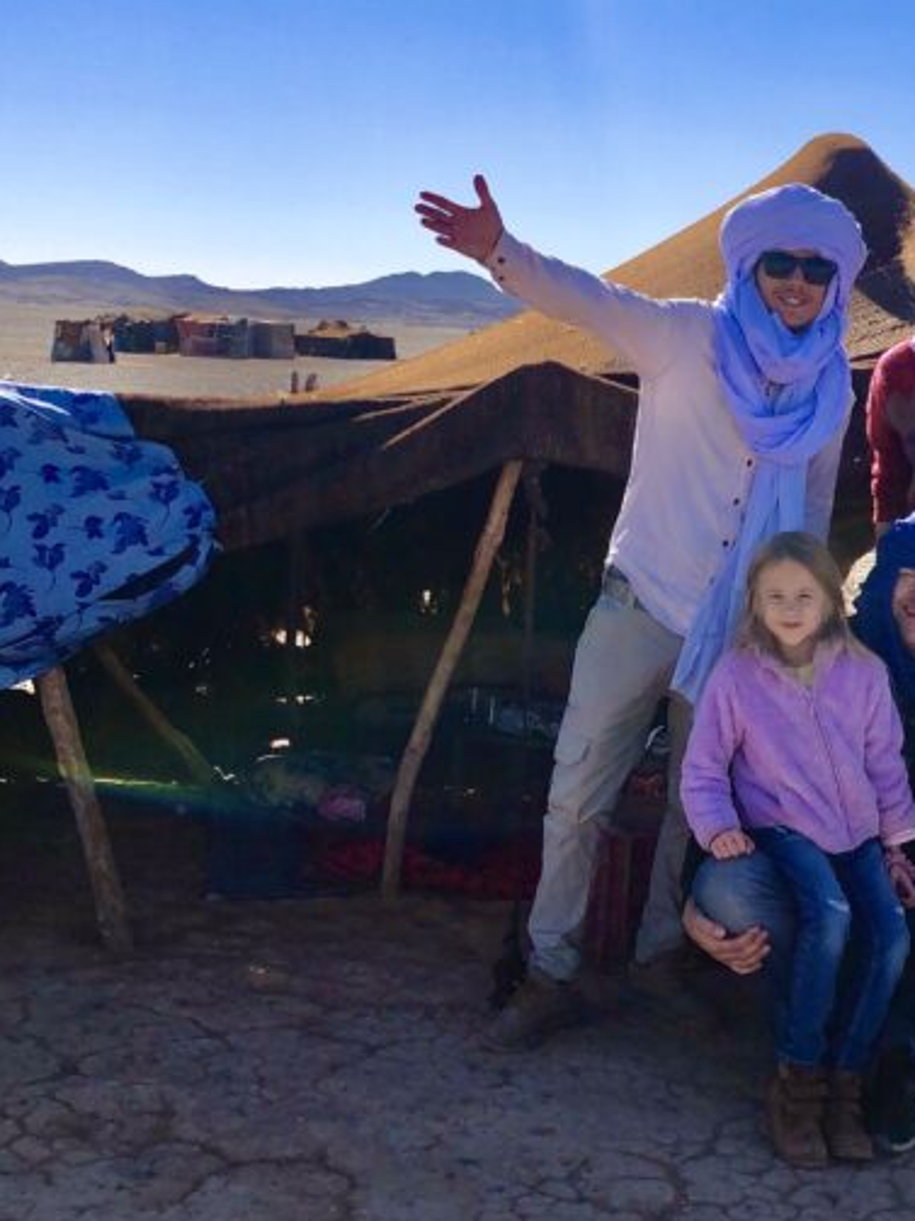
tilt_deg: -7.1
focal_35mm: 57
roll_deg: -4.0
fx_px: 2010
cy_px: 687
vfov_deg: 33.7
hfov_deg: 25.3
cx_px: 697
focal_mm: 4
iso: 20
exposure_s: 1/2404
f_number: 1.8
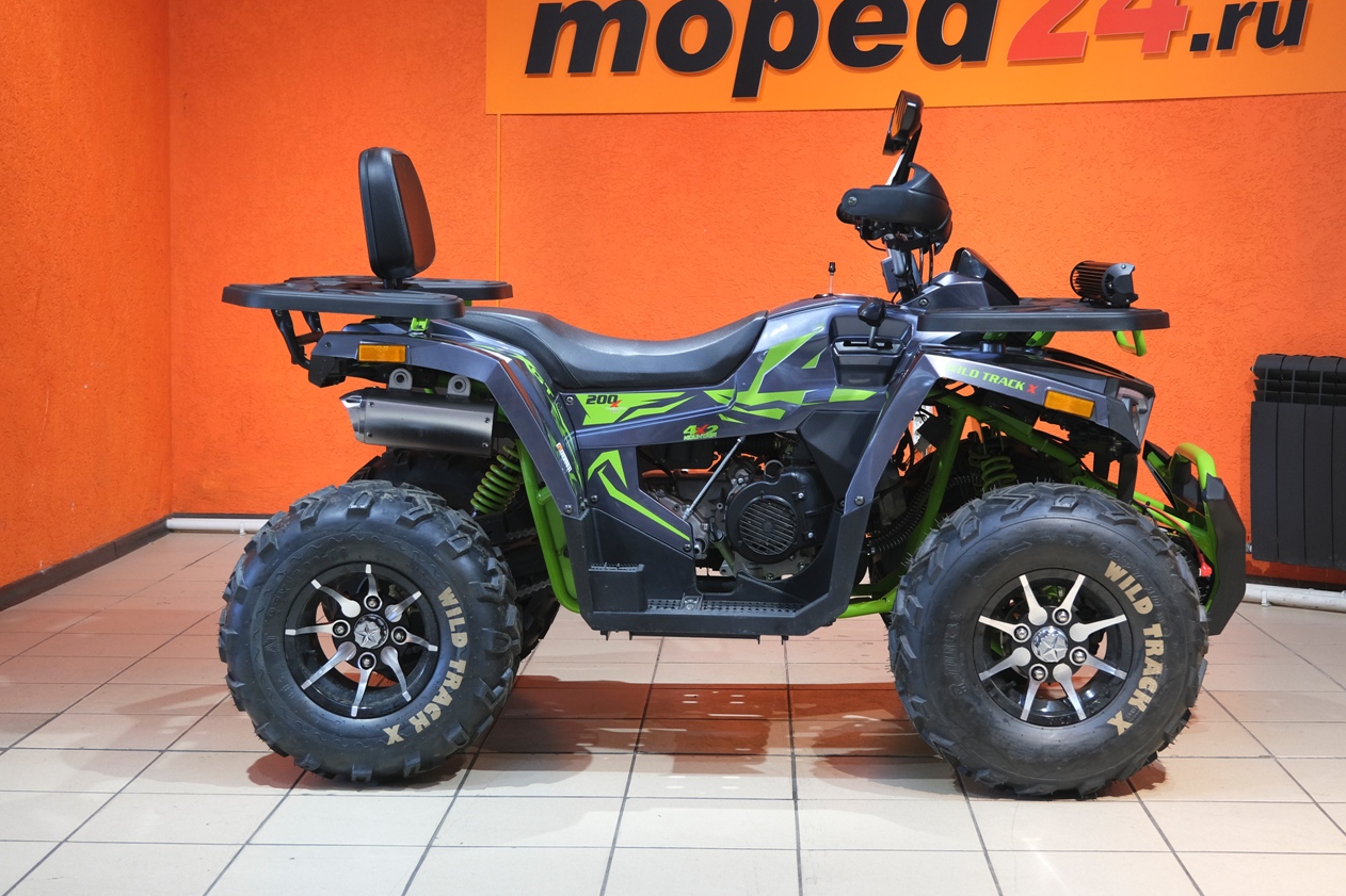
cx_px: 687
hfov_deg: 38.2
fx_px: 1944
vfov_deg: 25.9
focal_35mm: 52
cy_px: 349
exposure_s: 1/60
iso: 1000
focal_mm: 27.5
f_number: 4
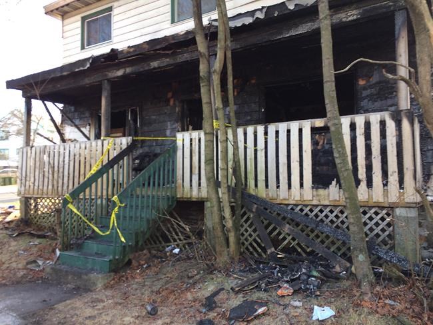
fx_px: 363
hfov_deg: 61.6
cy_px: 162
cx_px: 216
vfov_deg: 48.3
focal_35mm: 29
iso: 40
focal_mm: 4.15
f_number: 2.2
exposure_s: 1/120
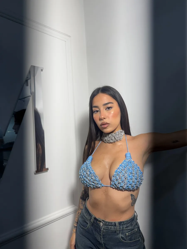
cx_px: 94
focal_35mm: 24
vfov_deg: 71.6
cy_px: 124
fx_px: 173
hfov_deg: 56.8
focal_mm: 6.76
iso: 80
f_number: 1.78
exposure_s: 1/535
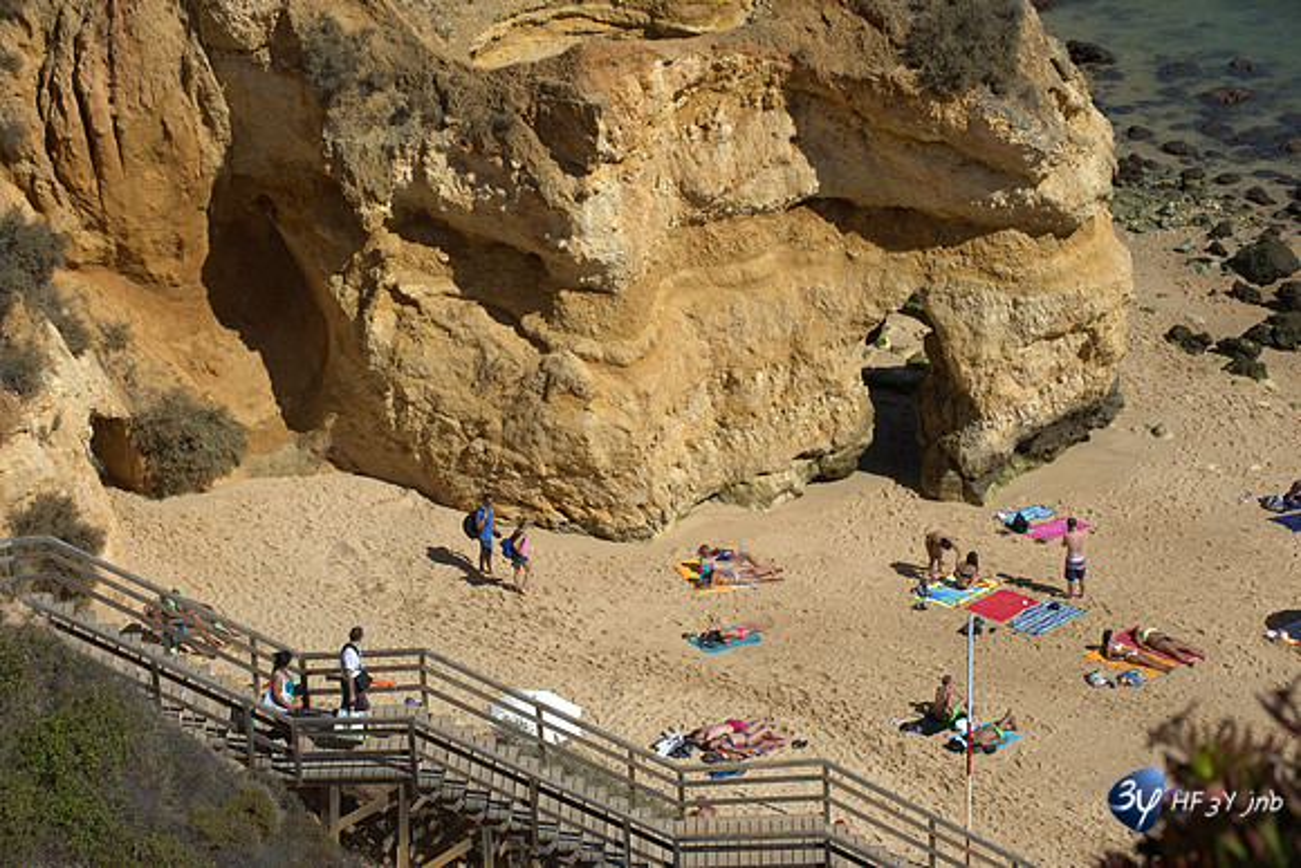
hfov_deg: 17.6
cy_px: 434
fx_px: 4193
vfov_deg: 11.8
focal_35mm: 116
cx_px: 650
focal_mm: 116
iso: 200
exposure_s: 1/640
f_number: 13
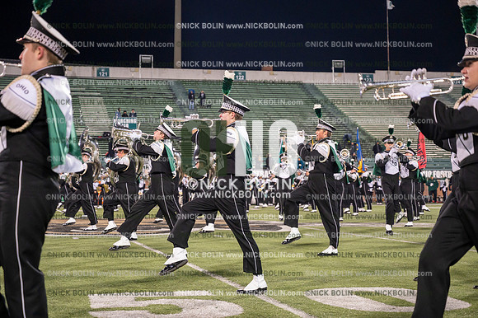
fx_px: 929
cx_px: 239
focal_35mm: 70
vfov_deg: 19.4
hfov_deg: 28.9
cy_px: 159
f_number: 4.5
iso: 5000
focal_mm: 70
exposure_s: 1/640
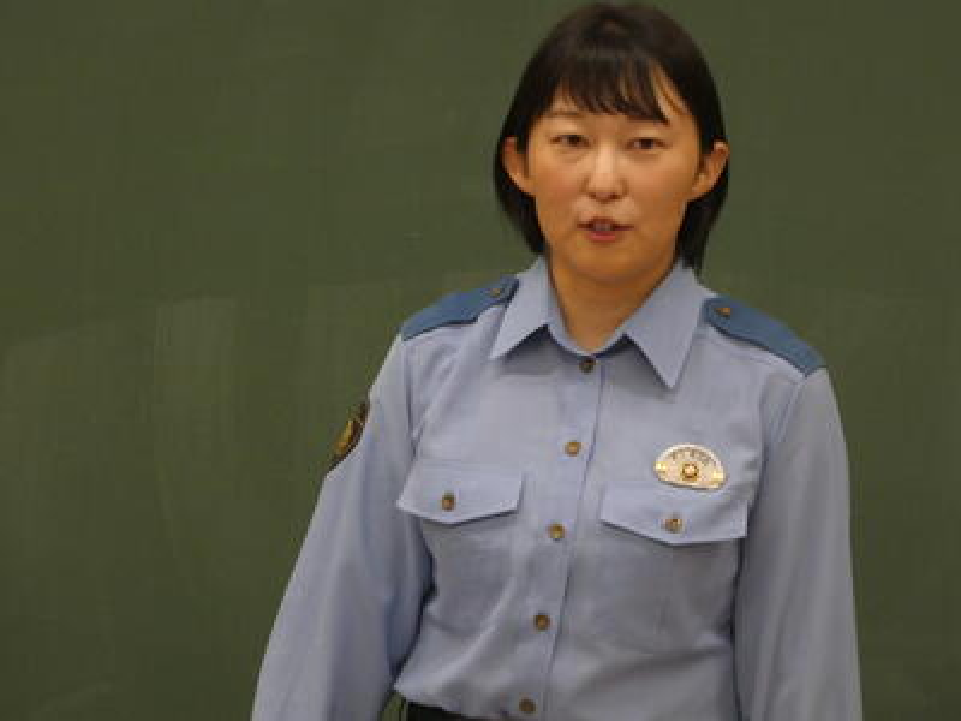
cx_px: 480
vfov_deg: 3.0
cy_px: 360
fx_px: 13881
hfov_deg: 4.0
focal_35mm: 500
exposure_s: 1/100
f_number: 5.6
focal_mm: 89.5
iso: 500
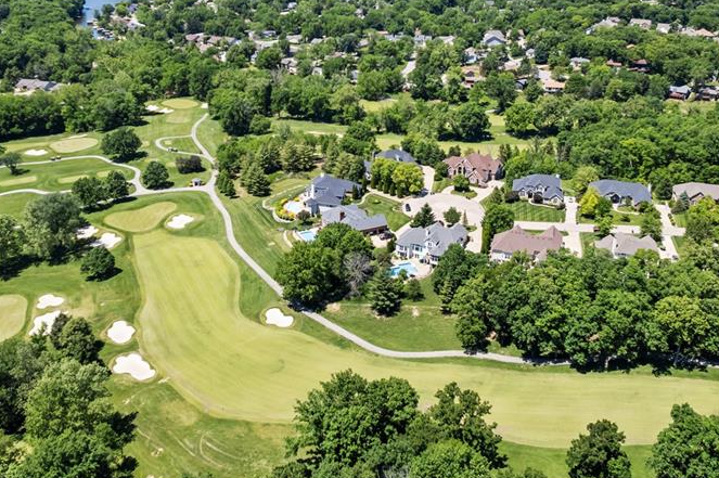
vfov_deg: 38.3
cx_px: 339
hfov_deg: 55.8
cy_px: 149
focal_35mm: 34
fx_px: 679
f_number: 2.8
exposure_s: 1/2000
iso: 110
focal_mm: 8.38
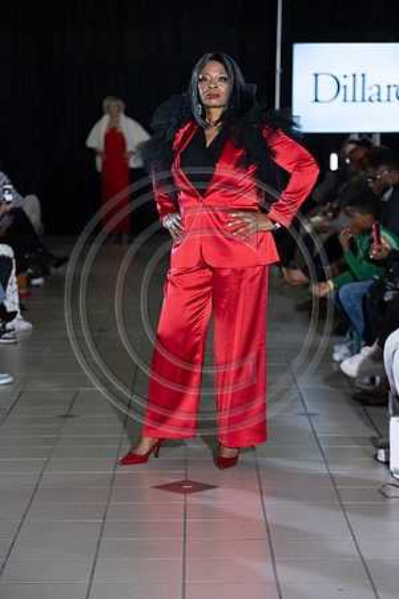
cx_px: 200
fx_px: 1829
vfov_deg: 18.6
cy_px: 300
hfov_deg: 12.5
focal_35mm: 110
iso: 1250
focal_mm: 110
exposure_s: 1/160
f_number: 5
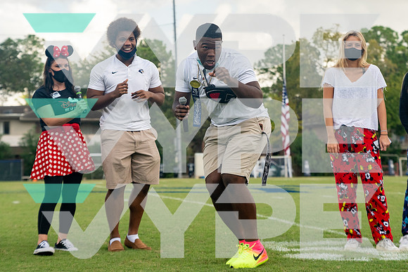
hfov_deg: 21.9
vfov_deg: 14.7
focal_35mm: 93
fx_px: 1056
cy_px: 108
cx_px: 188
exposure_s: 1/800
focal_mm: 67
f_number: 3.5
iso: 800
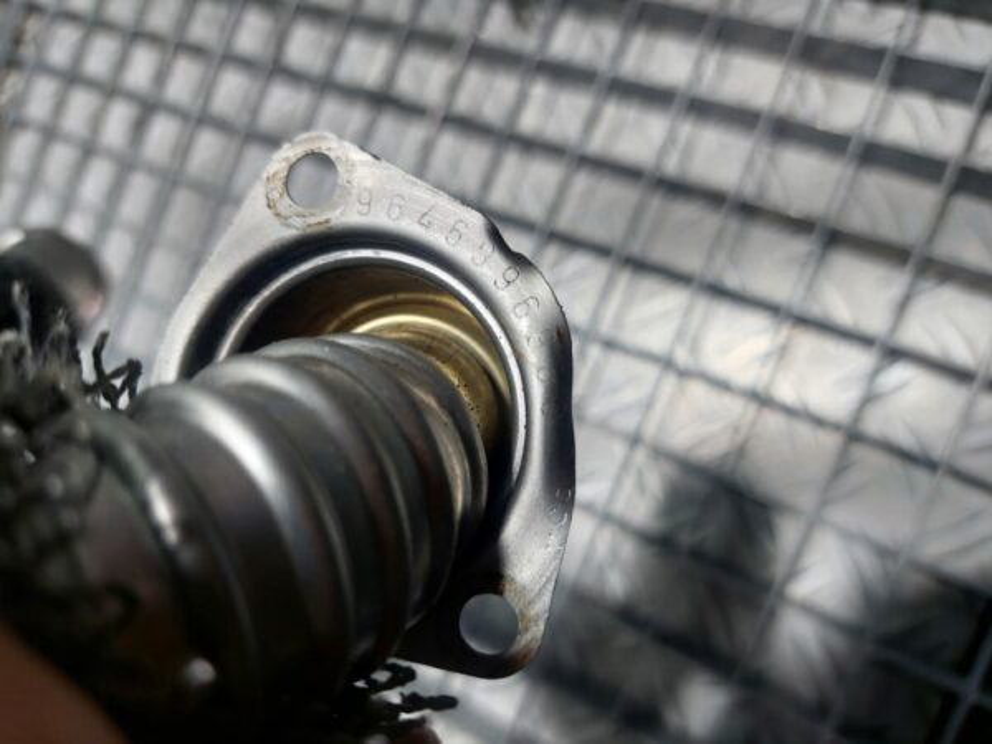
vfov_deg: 54.9
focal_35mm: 25
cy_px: 372
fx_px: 716
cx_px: 496
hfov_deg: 69.4
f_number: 1.8
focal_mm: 5.23
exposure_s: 1/100
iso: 50
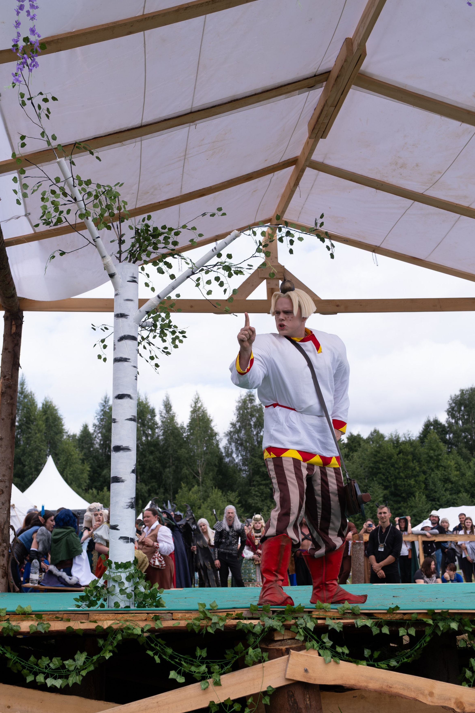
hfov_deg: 29.9
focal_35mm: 45
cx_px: 234
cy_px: 374
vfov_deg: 43.6
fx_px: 891
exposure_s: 1/1600
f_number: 3.2
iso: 200
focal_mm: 27.4
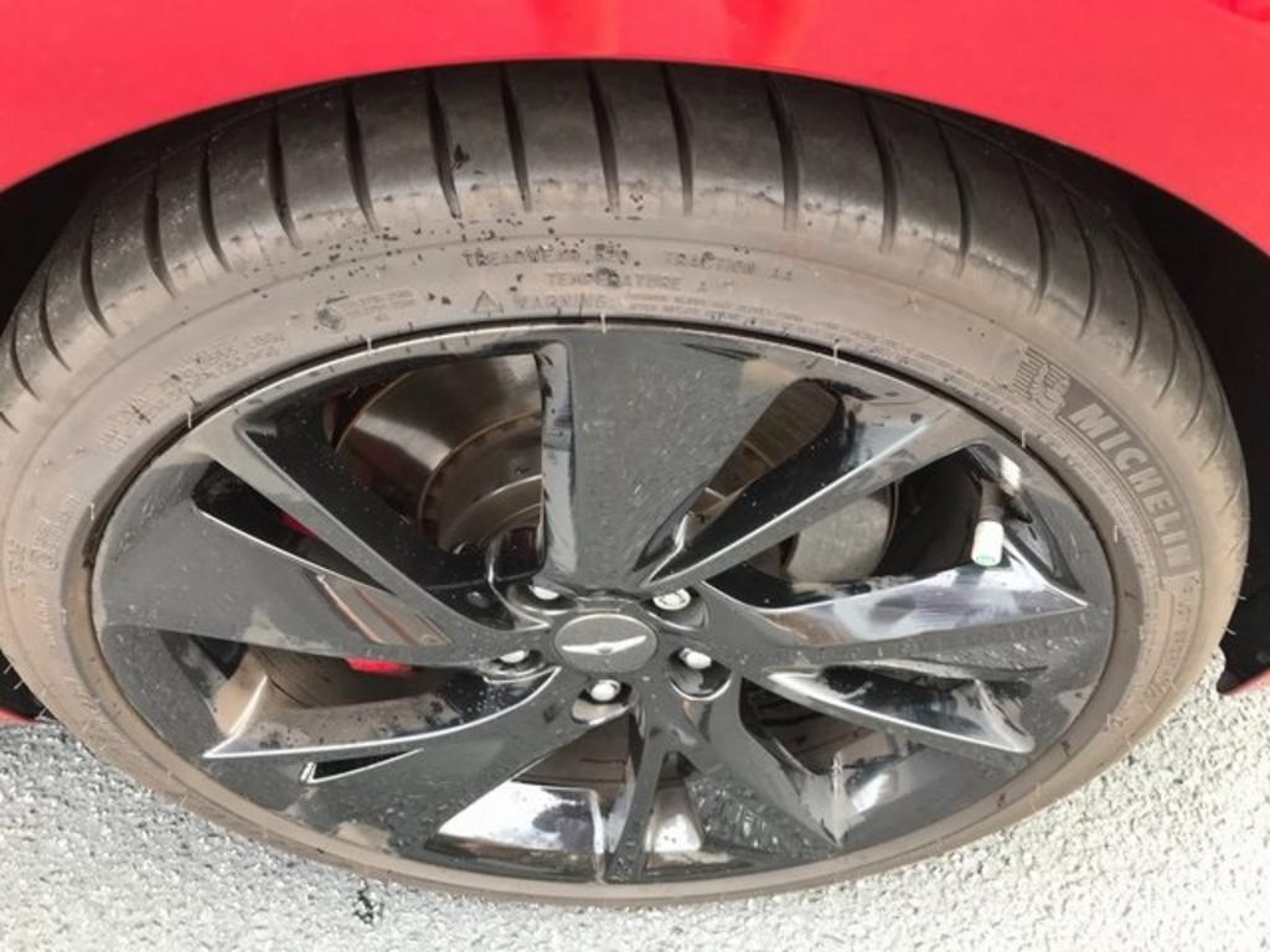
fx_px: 1027
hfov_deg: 63.4
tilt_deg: -47.6
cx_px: 635
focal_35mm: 28
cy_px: 476
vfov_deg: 49.7
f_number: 1.8
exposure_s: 1/120
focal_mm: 3.99
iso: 40
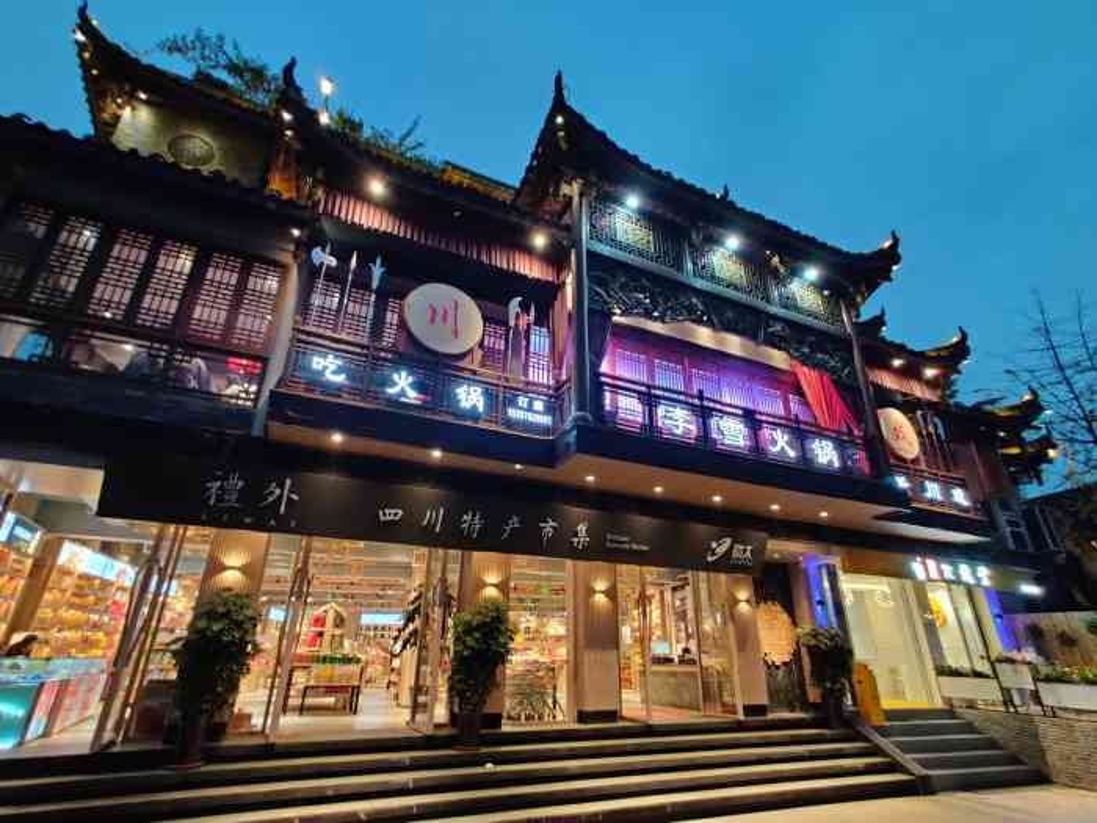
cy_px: 412
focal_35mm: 13
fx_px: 412
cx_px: 548
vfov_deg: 89.9
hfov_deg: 106.2
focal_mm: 2.25
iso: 800
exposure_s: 1/25
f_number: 2.2
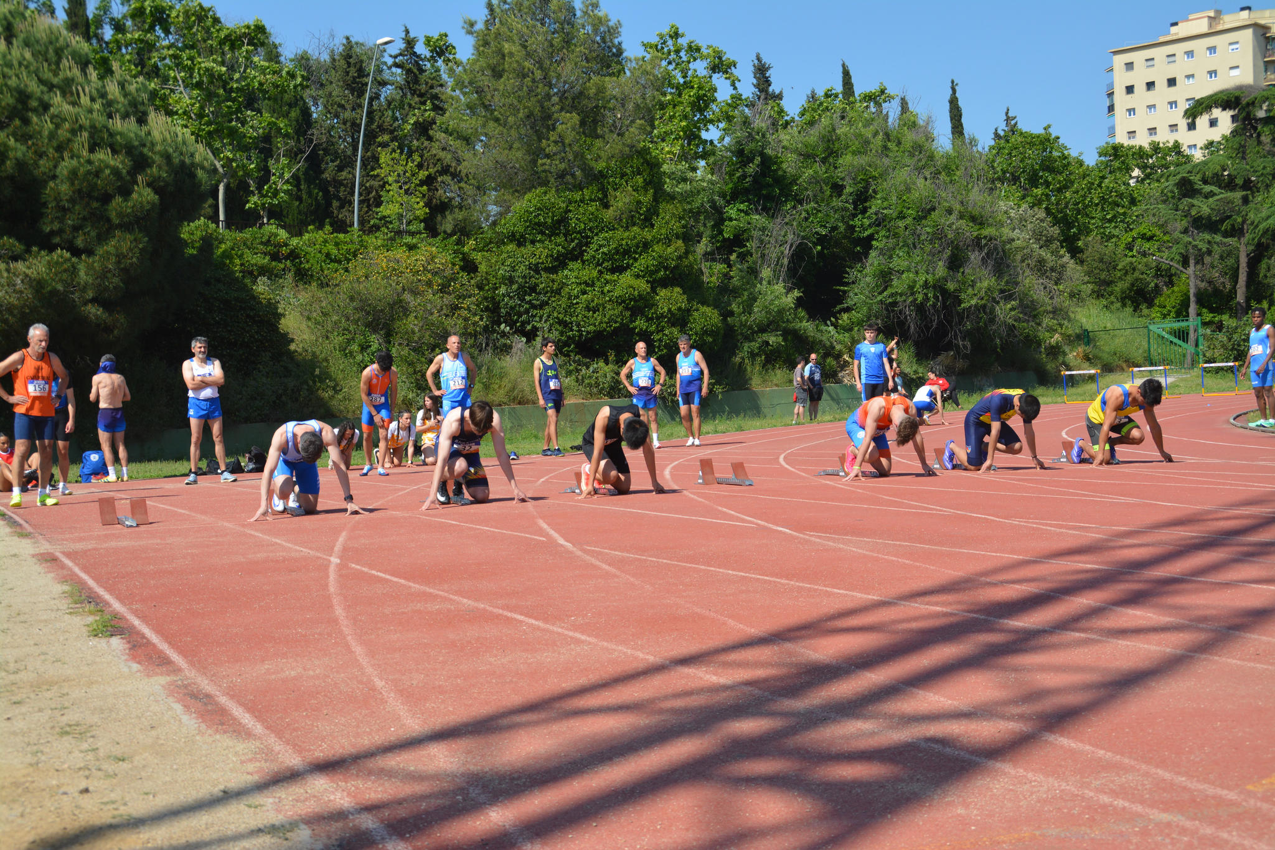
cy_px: 425
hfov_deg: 41.1
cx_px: 638
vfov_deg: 28.1
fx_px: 1700
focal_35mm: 48
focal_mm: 32
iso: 400
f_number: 6.3
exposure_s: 1/1600
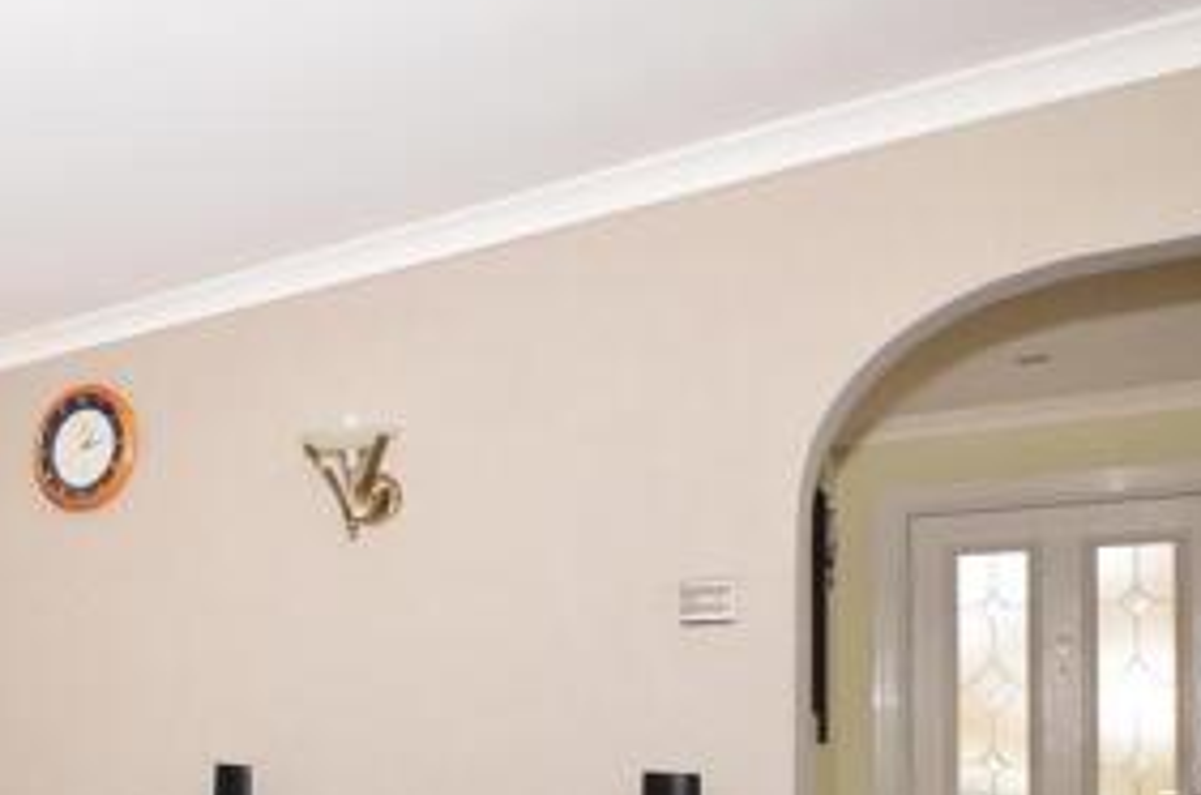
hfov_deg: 43.1
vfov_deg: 36.2
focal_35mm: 35
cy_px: 654
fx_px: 1165
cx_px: -107
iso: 200
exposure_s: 1/40
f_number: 5
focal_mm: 10
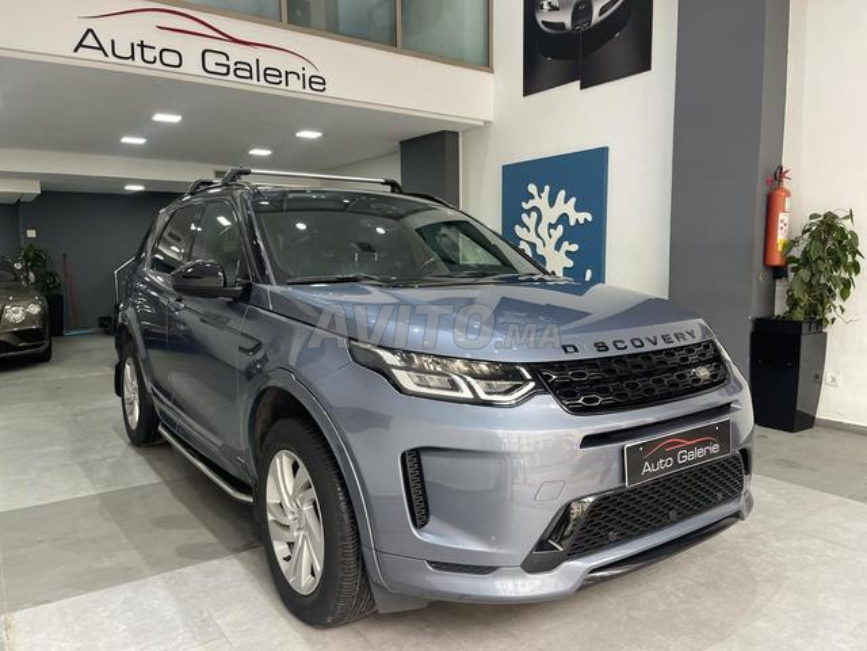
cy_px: 326
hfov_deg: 69.4
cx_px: 434
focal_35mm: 25
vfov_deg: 54.9
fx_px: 626
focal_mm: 5.1
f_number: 1.6
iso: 125
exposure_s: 1/121
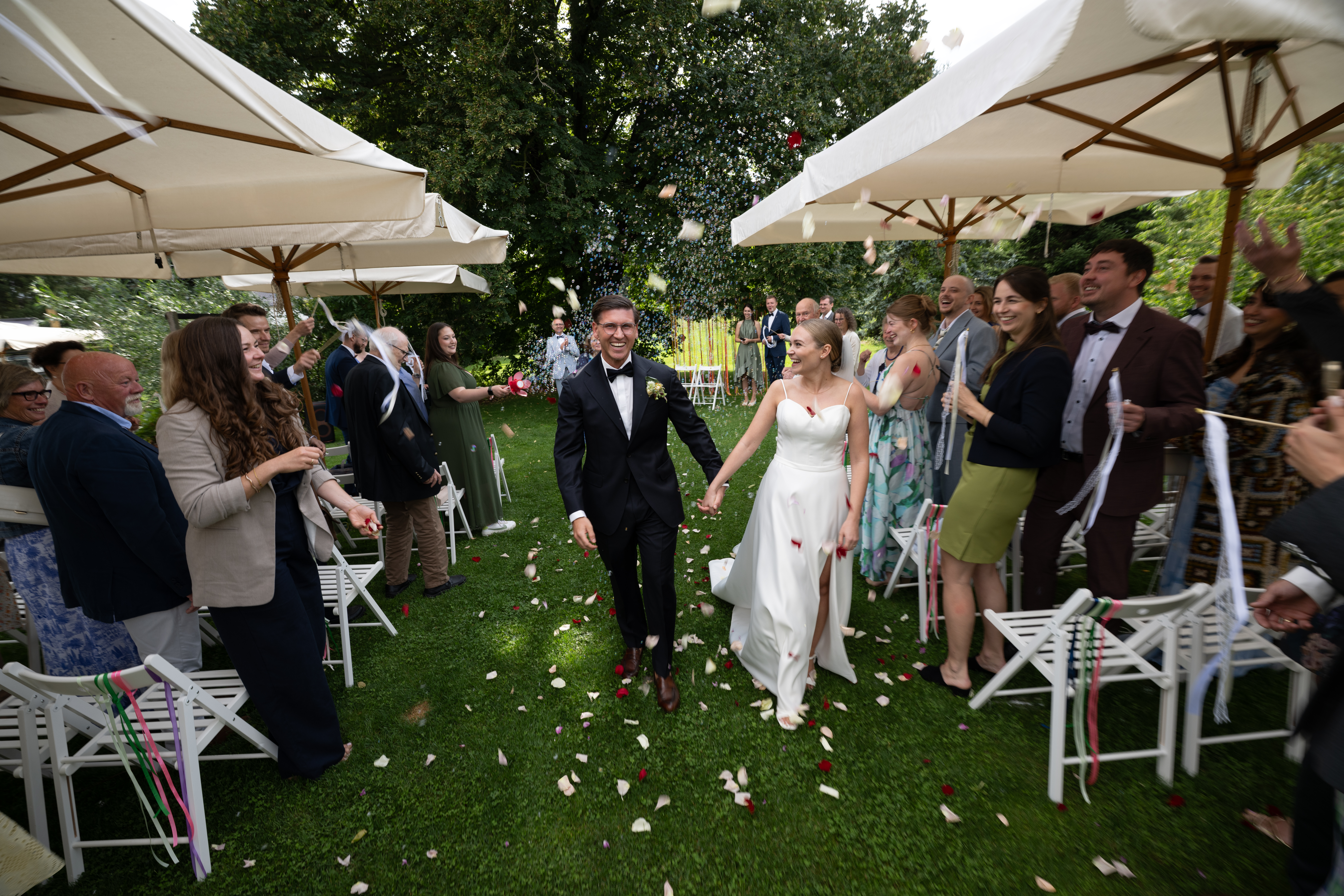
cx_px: 672
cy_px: 448
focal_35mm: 14
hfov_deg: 104.3
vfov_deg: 81.2
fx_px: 523
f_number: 5.6
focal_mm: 14
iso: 100
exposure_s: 1/80
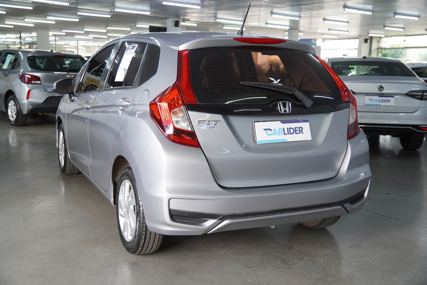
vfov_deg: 33.0
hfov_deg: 47.9
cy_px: 142
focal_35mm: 40
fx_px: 480
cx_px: 214
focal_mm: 27
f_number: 2.8
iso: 200
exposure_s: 1/50
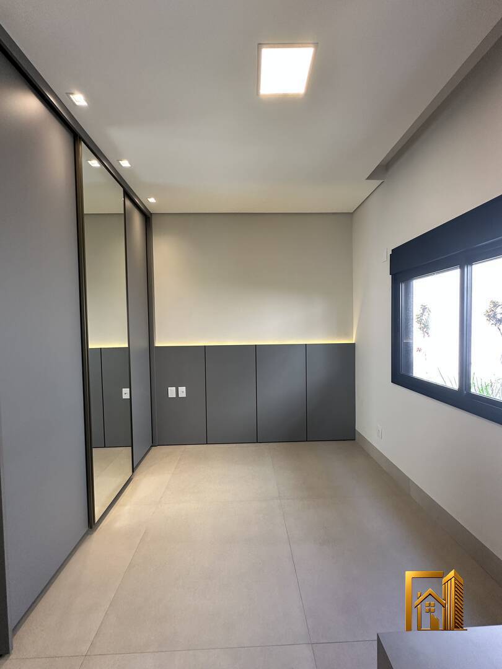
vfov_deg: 102.1
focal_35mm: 14
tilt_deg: -2.0
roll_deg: -0.2
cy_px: 334
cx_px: 251
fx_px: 271
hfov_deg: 85.7
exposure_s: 1/99
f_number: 2.2
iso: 125
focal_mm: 2.22
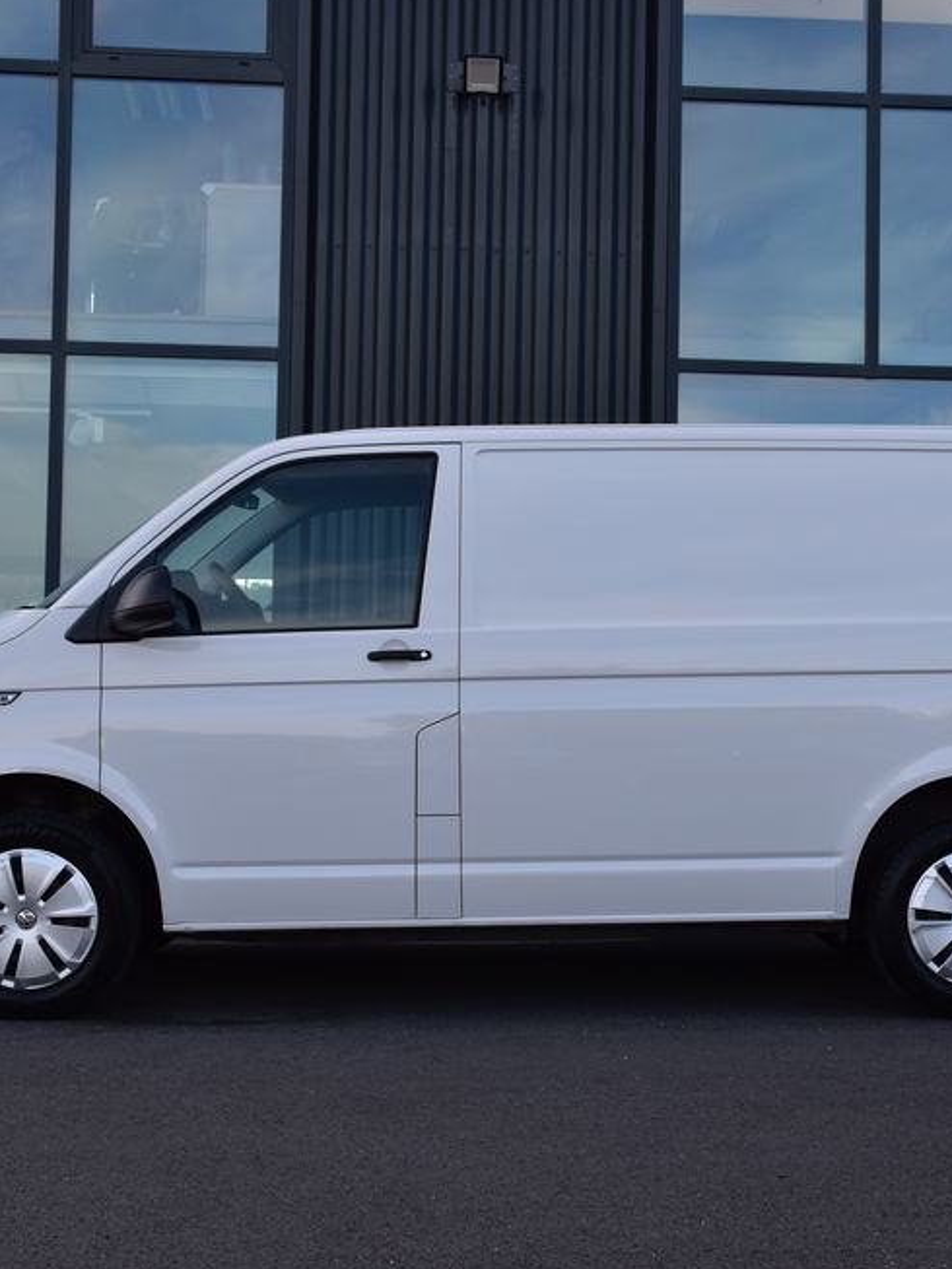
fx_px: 1943
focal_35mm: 53
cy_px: 634
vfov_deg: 36.2
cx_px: 596
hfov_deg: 27.4
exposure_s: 1/200
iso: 400
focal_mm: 24
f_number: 10
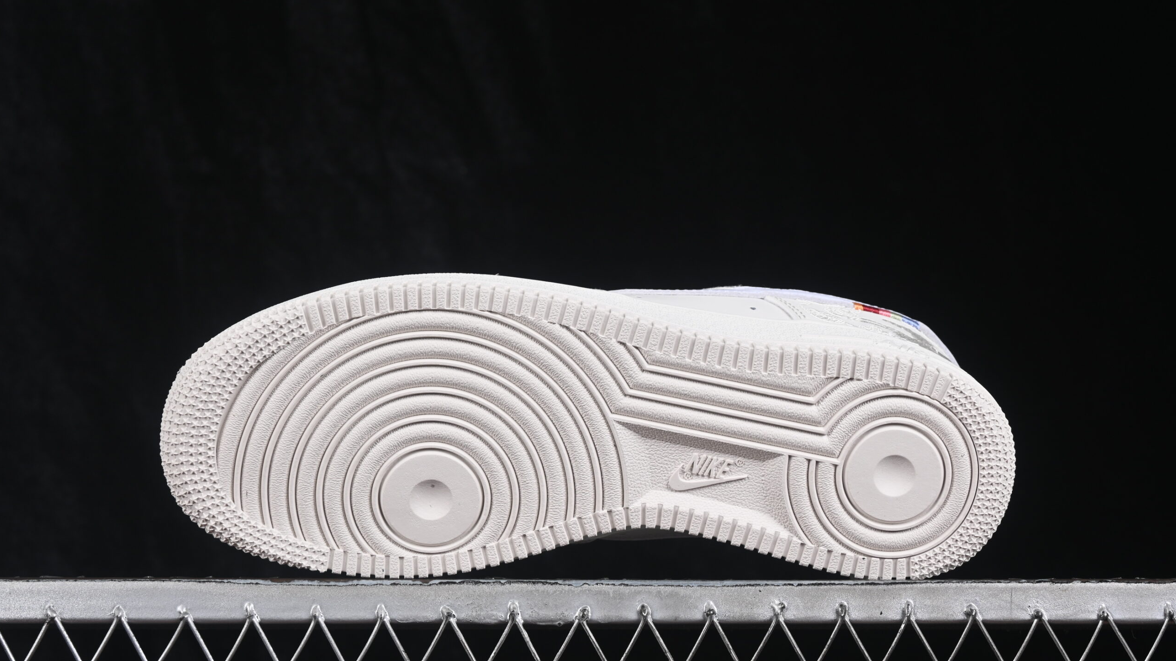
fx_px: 2463
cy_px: 338
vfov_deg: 15.3
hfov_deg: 26.9
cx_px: 589
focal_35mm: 79
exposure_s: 1/80
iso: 160
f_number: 8
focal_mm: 50
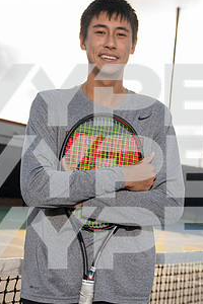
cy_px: 167
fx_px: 507
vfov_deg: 33.4
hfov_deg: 22.6
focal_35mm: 60
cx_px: 84
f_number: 4
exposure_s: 1/250
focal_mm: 40
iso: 100
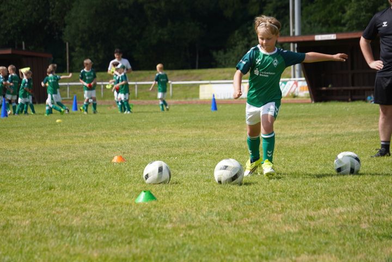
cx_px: 196
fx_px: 1633
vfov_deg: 9.1
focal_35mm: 150
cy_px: 131
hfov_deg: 13.7
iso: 100
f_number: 5.6
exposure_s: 1/400
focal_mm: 100
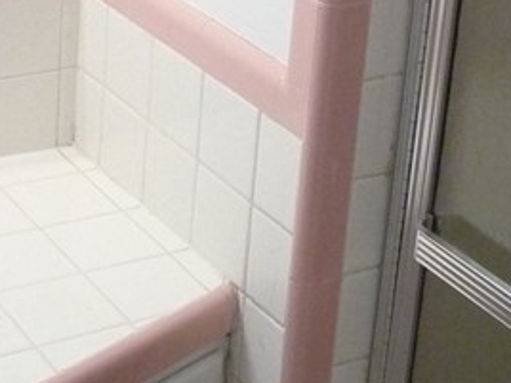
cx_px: 128
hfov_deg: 18.3
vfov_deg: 13.5
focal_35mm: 107
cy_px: -50
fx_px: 1580
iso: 400
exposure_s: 1/50
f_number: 3.3
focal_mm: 4.7
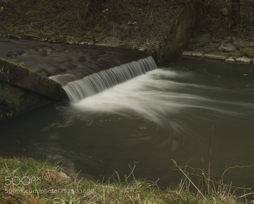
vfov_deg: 31.5
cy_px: 103
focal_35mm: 48
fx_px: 361
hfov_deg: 38.7
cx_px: 147
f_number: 16
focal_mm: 28
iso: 100
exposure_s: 1.3
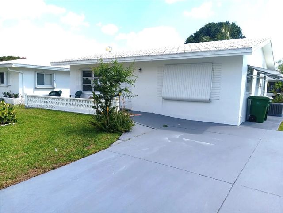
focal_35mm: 26
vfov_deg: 53.1
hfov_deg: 67.3
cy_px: 106
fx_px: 213
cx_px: 142
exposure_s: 1/1000
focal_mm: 3.98
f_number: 1.8
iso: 20
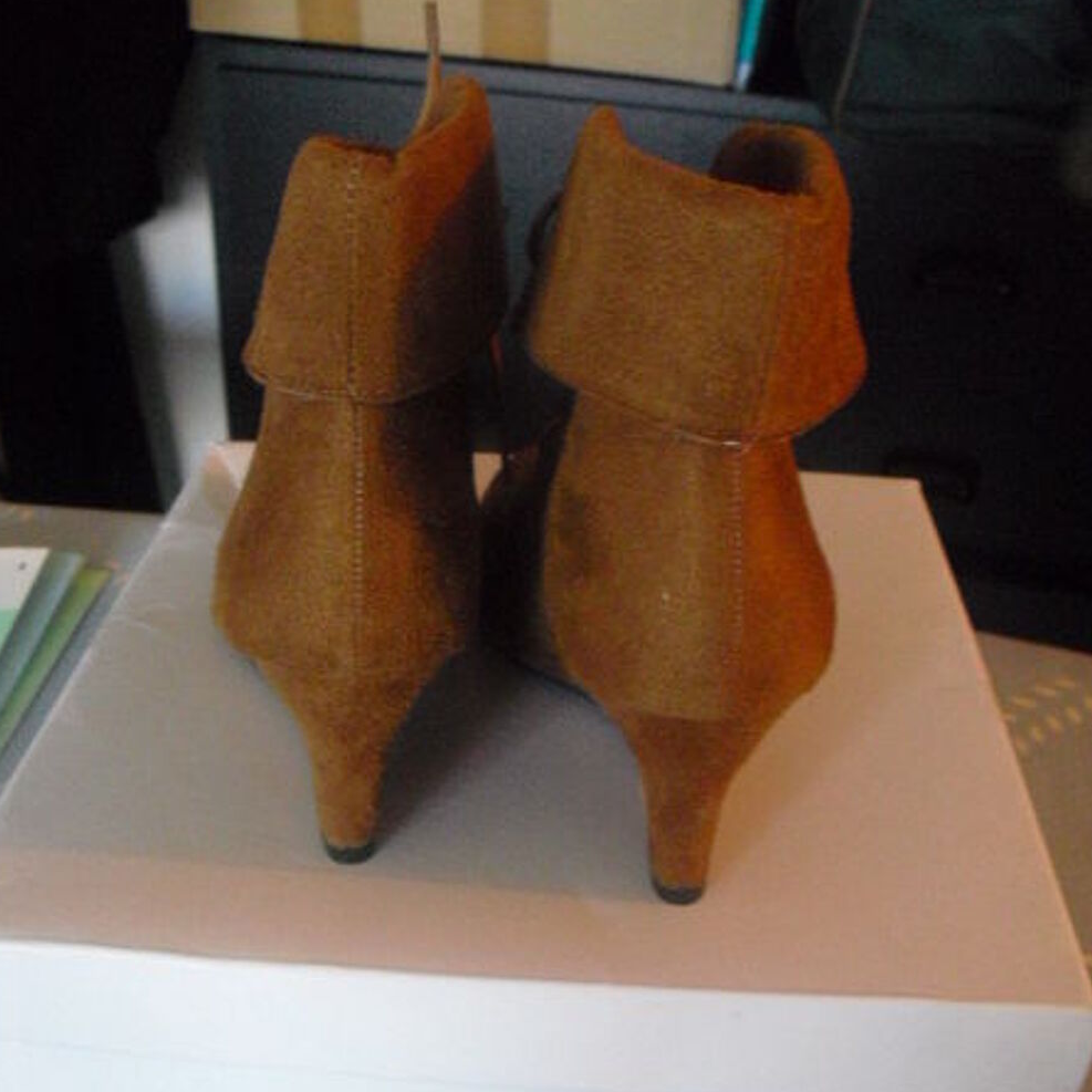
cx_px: 547
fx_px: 1535
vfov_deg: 38.9
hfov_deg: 39.2
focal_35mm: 43
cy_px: 698
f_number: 3.1
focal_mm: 6.3
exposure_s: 1/8
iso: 800
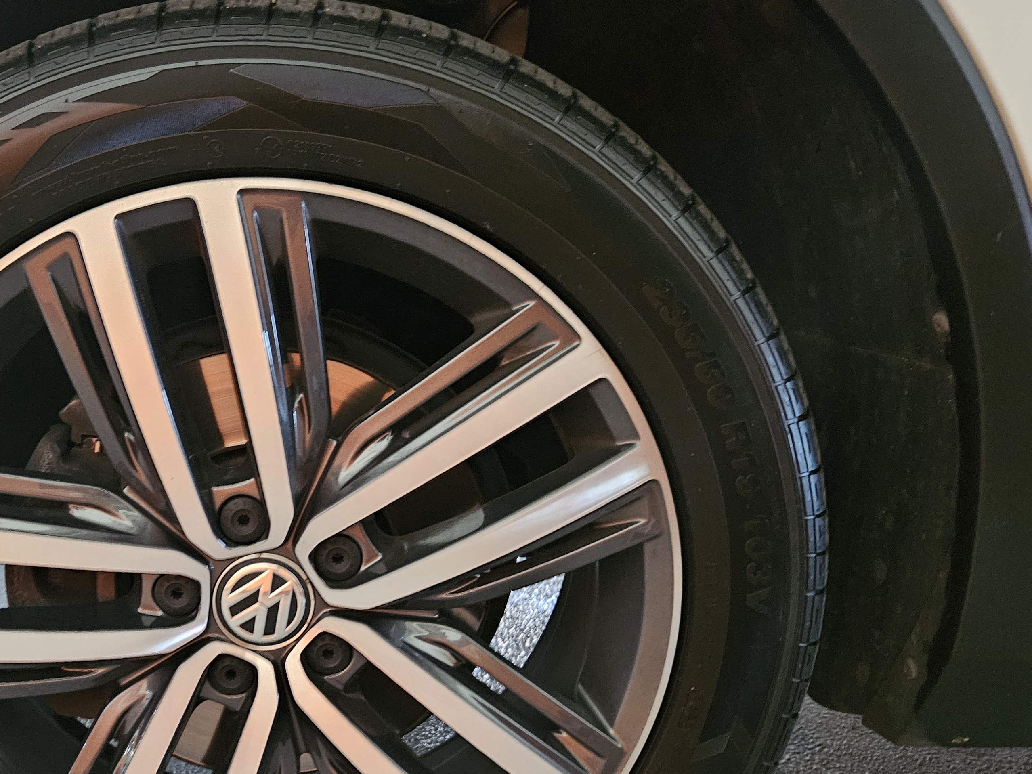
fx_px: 1073
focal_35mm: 36
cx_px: 301
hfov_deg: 49.9
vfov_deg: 39.3
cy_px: 506
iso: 800
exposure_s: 1/24
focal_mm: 5.4
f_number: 1.8
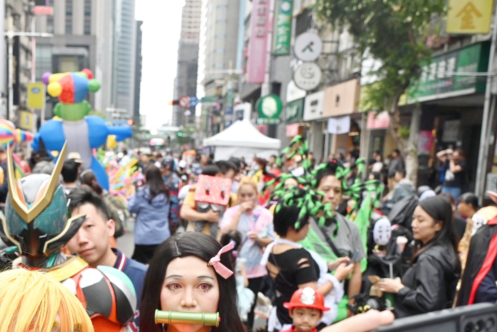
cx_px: 111
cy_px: 324
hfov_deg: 37.1
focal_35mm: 52
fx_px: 718
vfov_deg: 24.9
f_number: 4
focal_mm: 24
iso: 220
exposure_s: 1/250
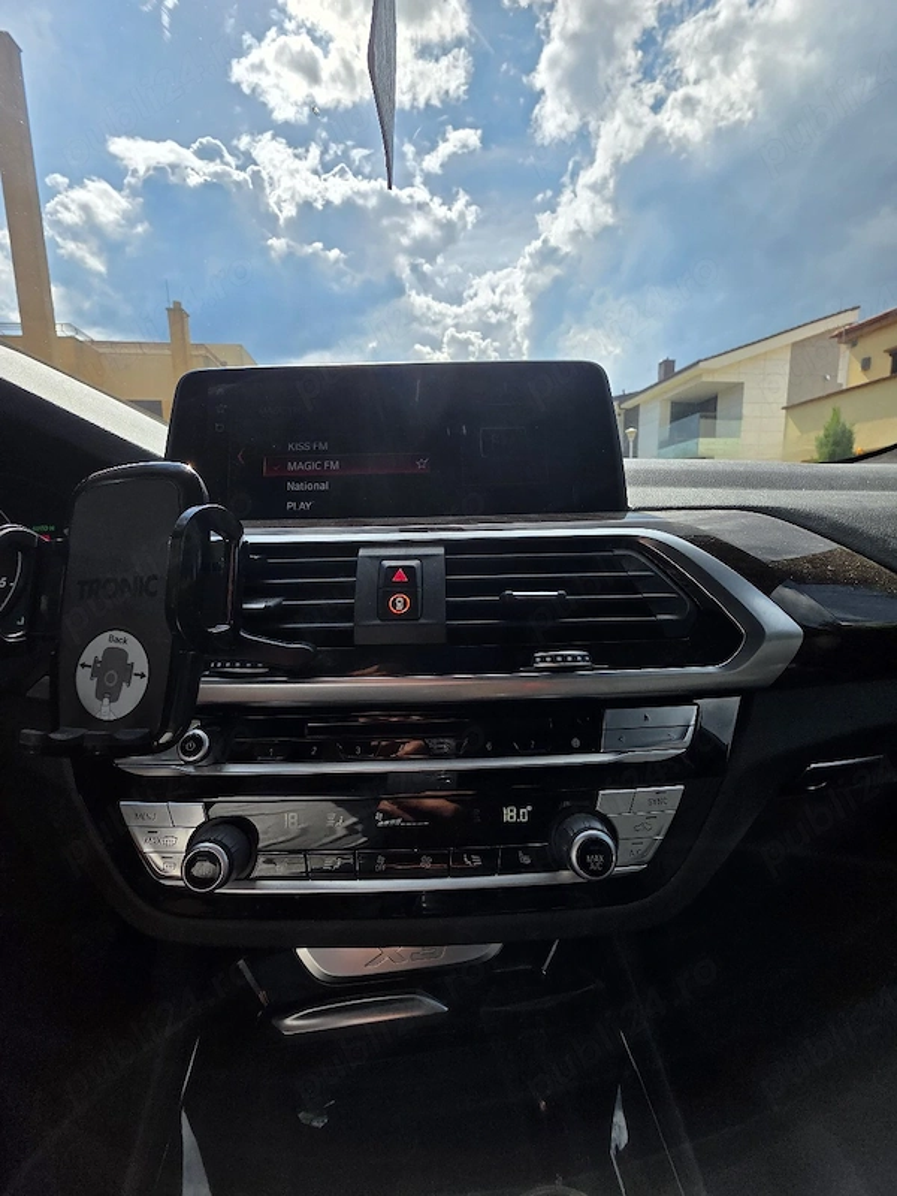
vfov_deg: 106.2
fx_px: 449
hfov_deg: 89.9
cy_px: 598
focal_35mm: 13
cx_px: 448
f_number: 1.9
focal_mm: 2.2
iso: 40
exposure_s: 1/2000
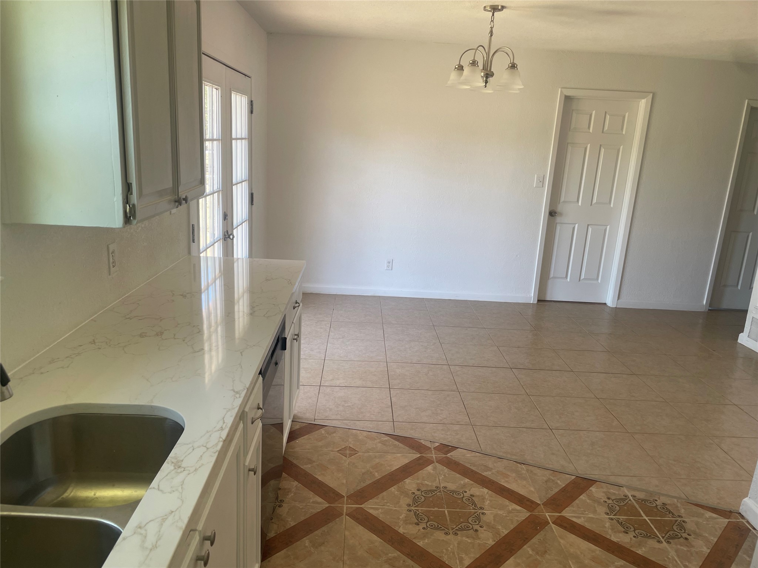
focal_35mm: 26
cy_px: 284
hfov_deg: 67.3
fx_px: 569
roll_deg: -3.4
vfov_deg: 53.1
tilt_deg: -15.5
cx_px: 379
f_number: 1.6
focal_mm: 4.2
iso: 50
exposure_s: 1/121
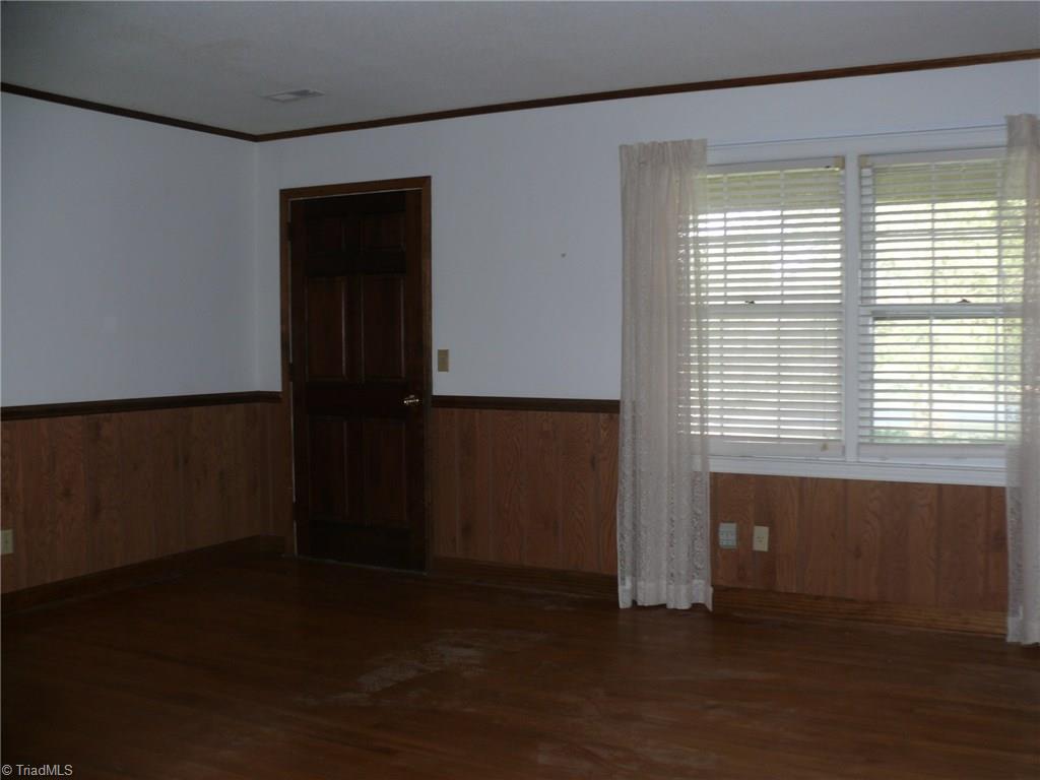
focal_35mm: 37
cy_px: 390
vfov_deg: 38.7
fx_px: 1112
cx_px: 520
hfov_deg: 50.1
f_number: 2.8
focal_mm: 7.7
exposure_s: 1/30
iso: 100
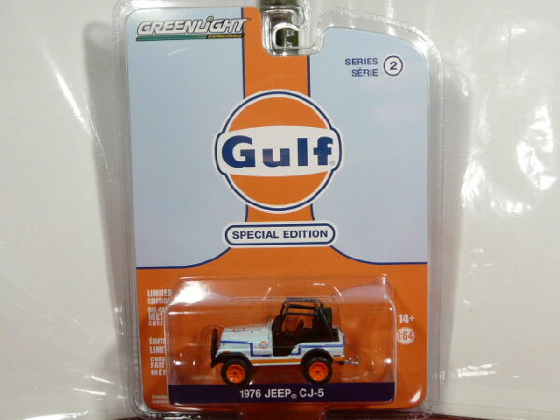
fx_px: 728
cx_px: 280
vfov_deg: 32.2
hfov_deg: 42.1
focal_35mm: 45
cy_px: 210
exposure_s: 1/50
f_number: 2.8
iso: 100
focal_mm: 4.6
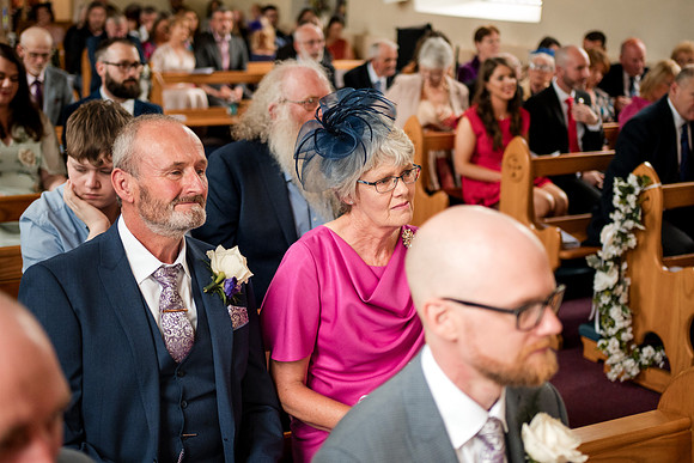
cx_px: 347
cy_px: 232
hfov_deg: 38.2
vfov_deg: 26.0
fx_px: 1003
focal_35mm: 52
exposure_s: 1/500
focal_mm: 35
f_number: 1.8
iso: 1600
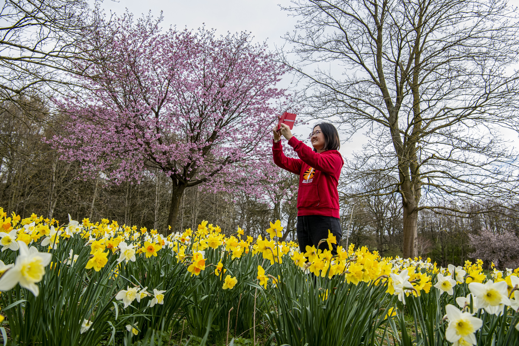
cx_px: 260
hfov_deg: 58.7
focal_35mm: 32
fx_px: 461
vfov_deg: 41.1
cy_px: 173
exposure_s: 1/500
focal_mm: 32
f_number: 6.3
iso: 640
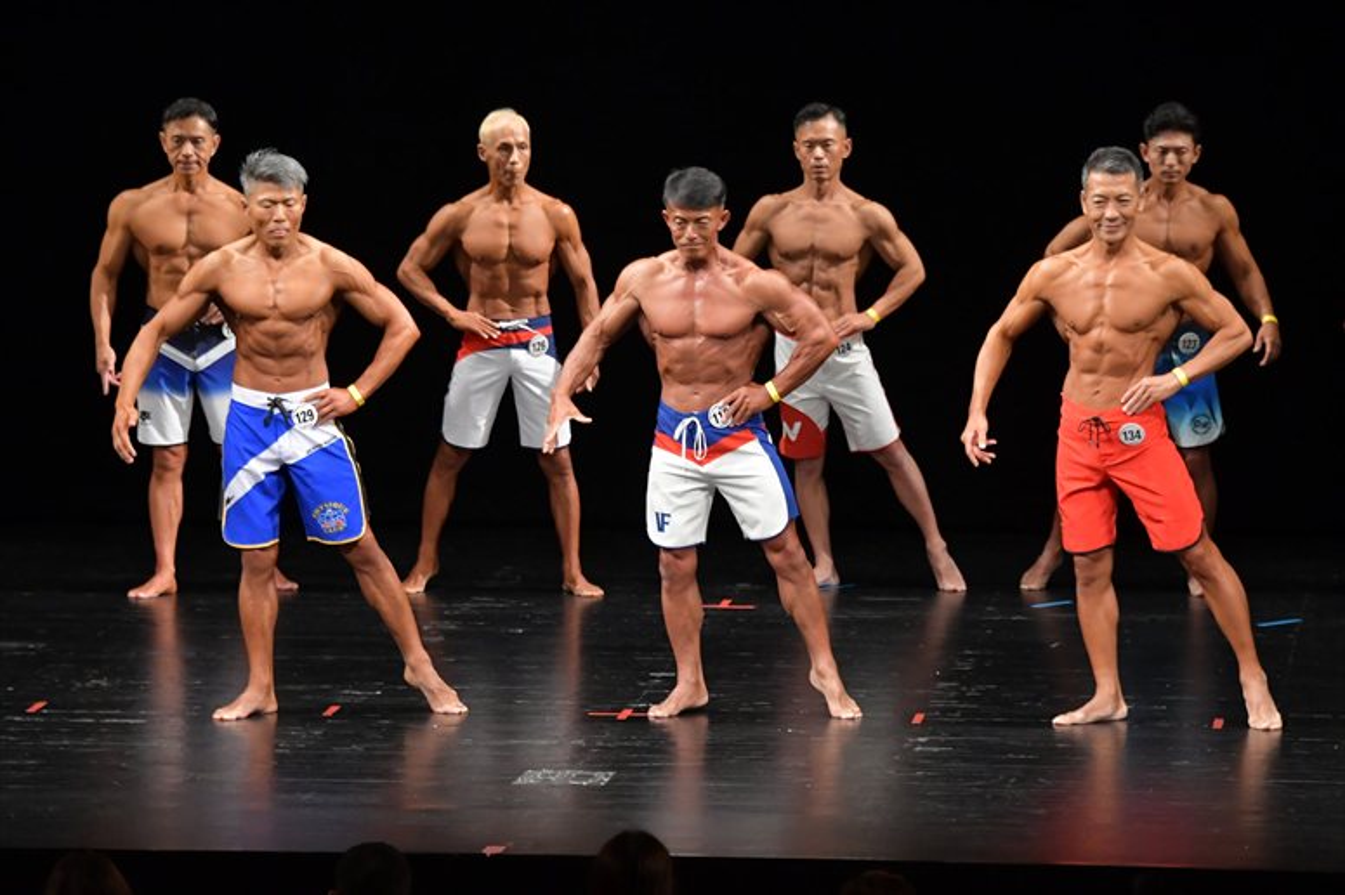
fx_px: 7543
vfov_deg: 6.8
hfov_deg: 10.2
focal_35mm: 202
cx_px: 672
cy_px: 448
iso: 3200
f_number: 5.6
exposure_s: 1/400
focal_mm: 135
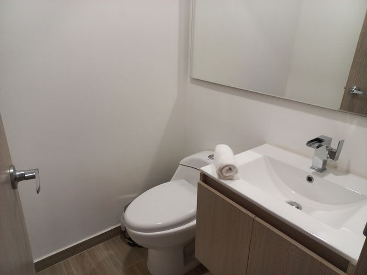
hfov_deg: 69.4
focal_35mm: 25
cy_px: 138
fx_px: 265
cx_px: 184
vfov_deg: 54.9
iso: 200
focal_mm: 4.6
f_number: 1.8
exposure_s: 1/33
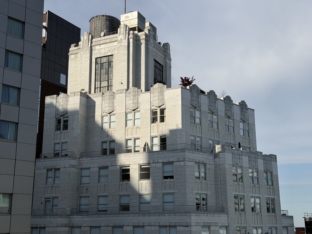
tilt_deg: +14.4
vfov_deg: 30.3
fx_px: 433
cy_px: 117
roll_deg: -0.4
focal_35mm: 48
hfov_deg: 39.7
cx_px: 156
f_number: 1.78
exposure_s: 1/7874
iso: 64
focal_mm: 6.76
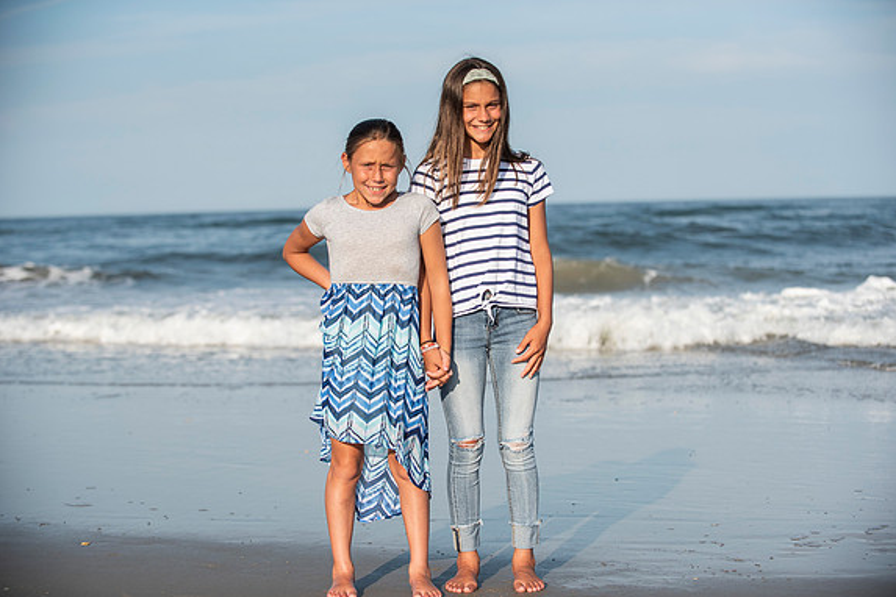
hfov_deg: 25.7
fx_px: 1966
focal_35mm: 79
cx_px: 452
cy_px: 301
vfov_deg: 17.3
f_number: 3.5
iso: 250
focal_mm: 78
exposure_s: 1/4000
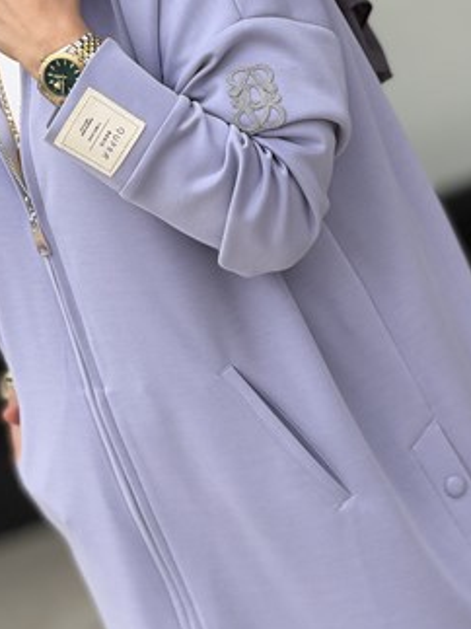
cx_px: 255
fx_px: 2995
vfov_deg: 12.0
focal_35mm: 165
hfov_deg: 9.0
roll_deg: +26.6
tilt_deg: -15.8
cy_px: 379
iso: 50
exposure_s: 1/229
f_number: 2.8
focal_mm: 16.89
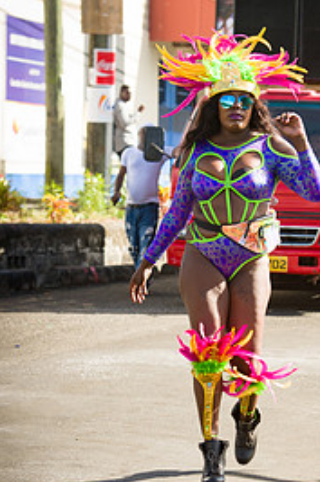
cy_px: 318
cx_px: 267
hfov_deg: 7.9
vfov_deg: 12.0
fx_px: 2302
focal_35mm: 172
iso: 100
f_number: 5.6
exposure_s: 1/200
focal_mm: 102
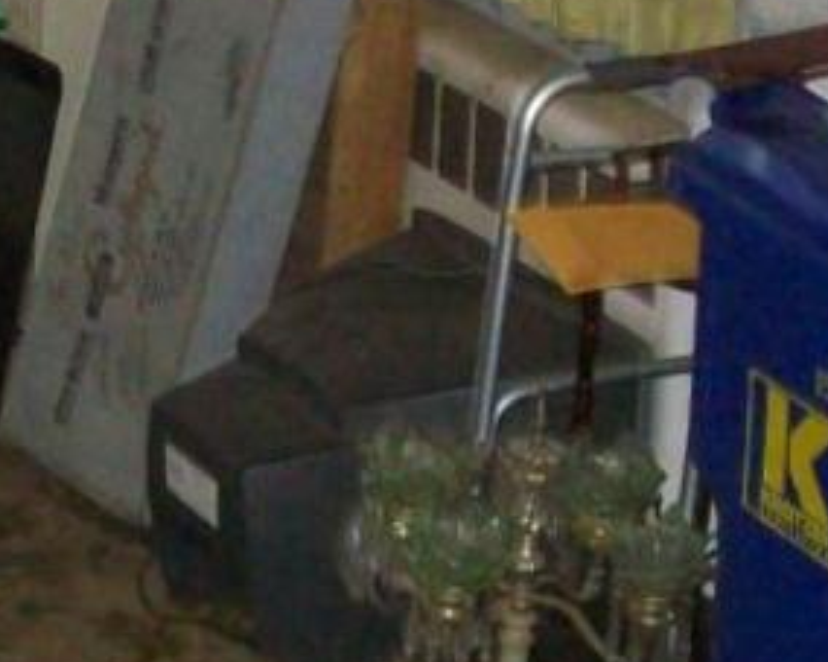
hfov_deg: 10.8
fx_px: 4360
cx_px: 268
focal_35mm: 178
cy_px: 365
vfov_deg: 8.7
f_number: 2.7
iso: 200
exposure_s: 1/64
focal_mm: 6
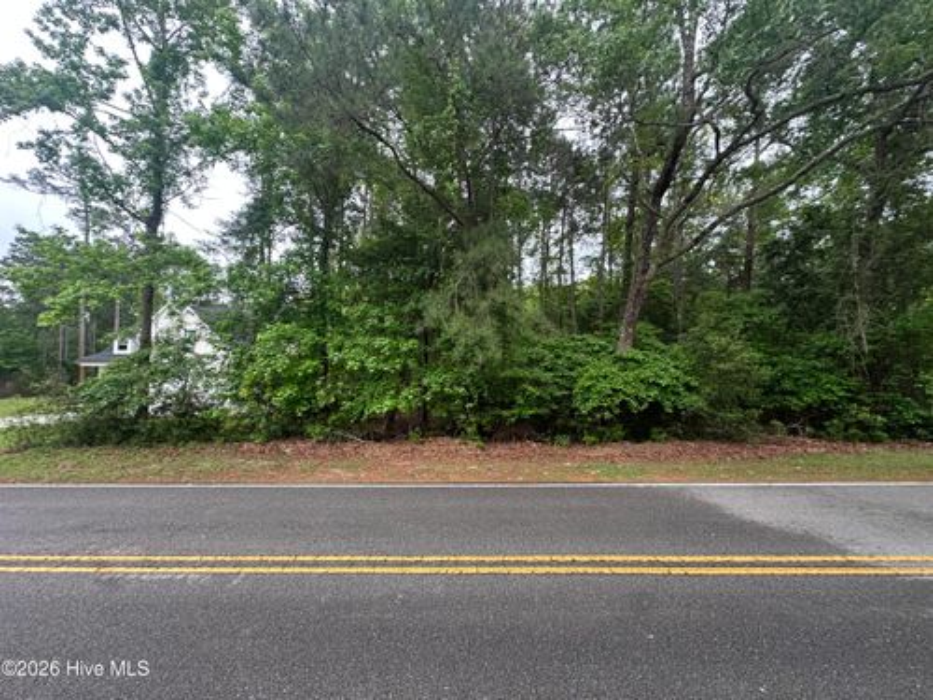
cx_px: 466
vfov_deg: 85.7
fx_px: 377
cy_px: 350
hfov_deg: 102.1
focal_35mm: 14
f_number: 2.2
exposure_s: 1/99
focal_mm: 2.22
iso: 100
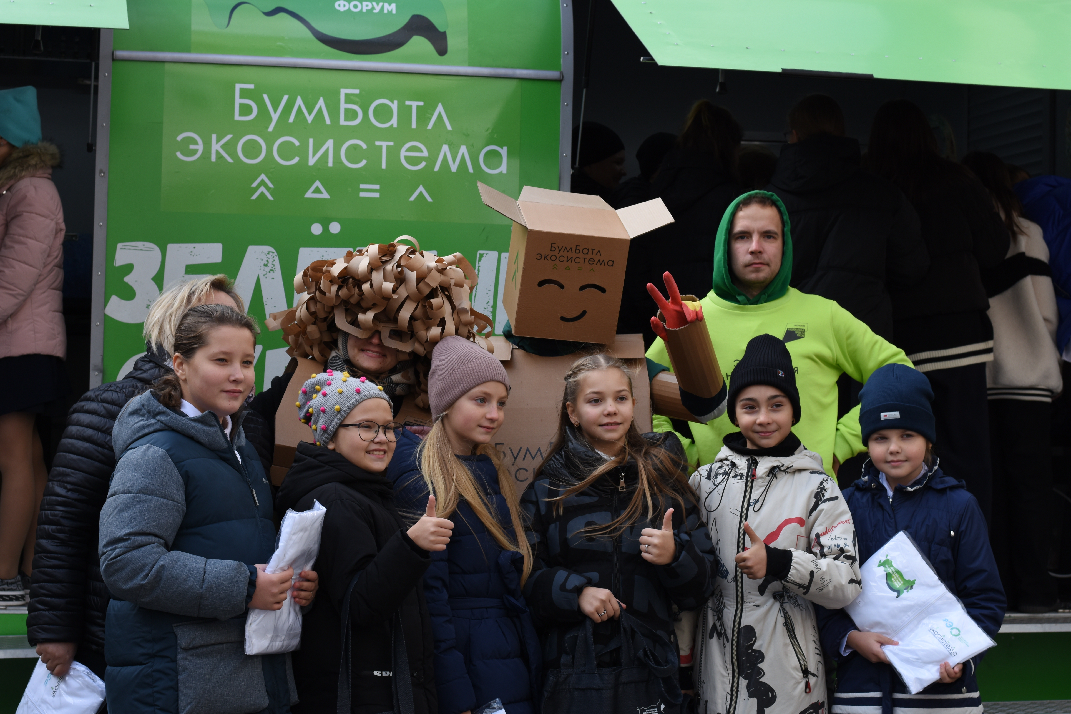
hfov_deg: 27.0
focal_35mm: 75
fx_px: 2231
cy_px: 357
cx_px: 536
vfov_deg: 18.2
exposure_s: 1/160
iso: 160
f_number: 7.1
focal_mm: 50
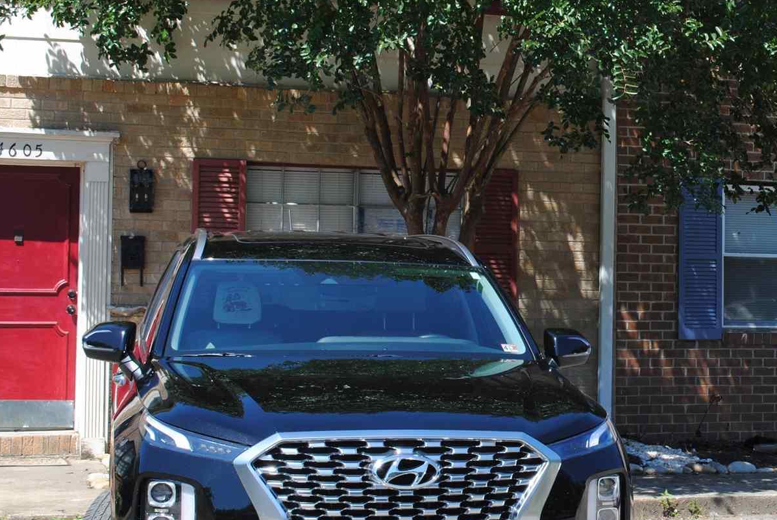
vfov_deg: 17.7
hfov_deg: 25.8
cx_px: 626
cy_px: 212
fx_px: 1664
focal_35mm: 77
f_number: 8
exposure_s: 1/100
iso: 100
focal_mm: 30
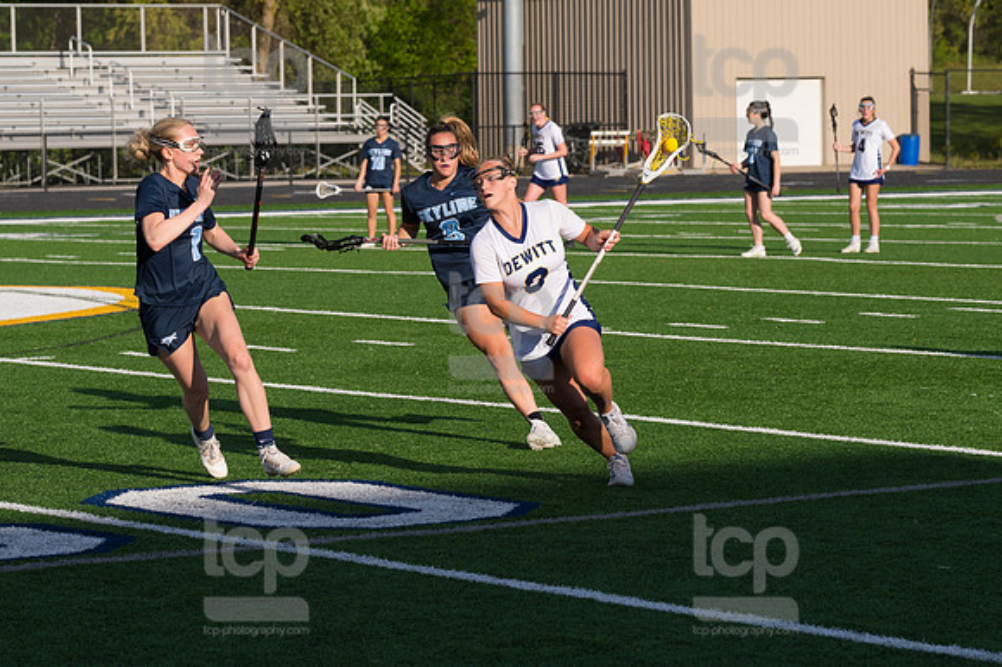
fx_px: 3950
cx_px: 501
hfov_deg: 14.5
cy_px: 334
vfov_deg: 9.7
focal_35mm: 142
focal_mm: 95
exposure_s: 1/1600
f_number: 5.6
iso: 250
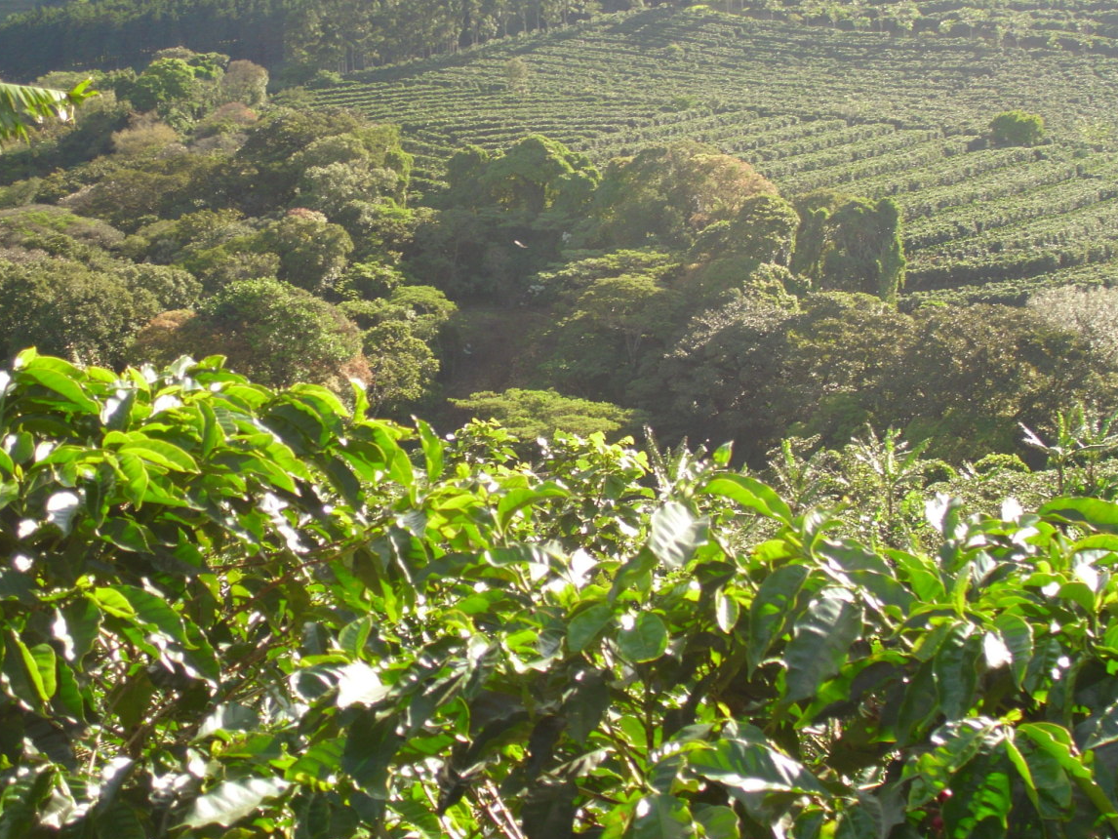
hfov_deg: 28.8
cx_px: 735
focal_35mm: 67
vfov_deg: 21.9
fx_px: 2164
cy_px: 304
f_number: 3.3
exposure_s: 1/152
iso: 50
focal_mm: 8.4
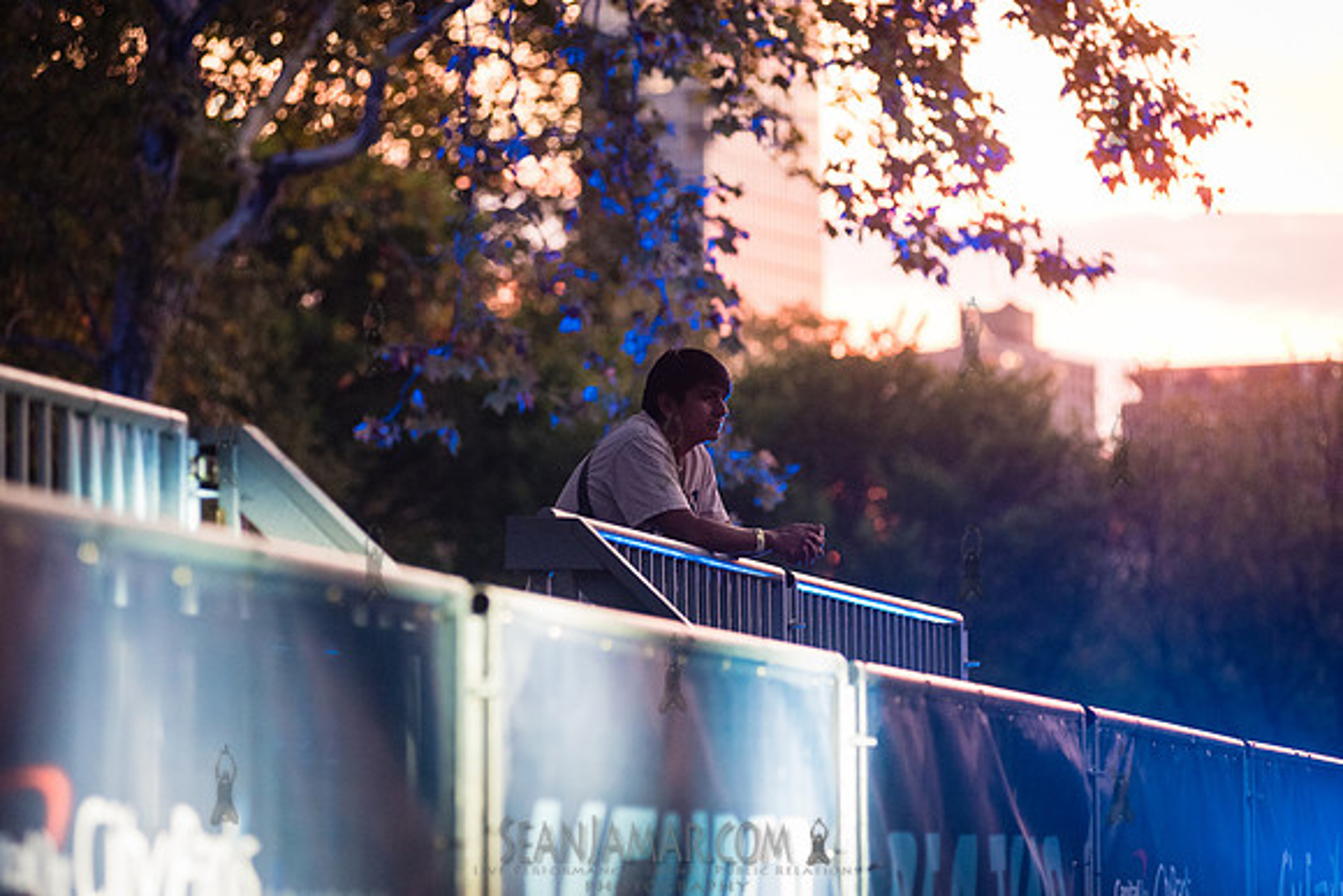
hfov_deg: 14.2
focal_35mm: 145
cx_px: 672
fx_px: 5410
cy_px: 448
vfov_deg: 9.5
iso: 5000
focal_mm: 145
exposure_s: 1/125
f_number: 3.5
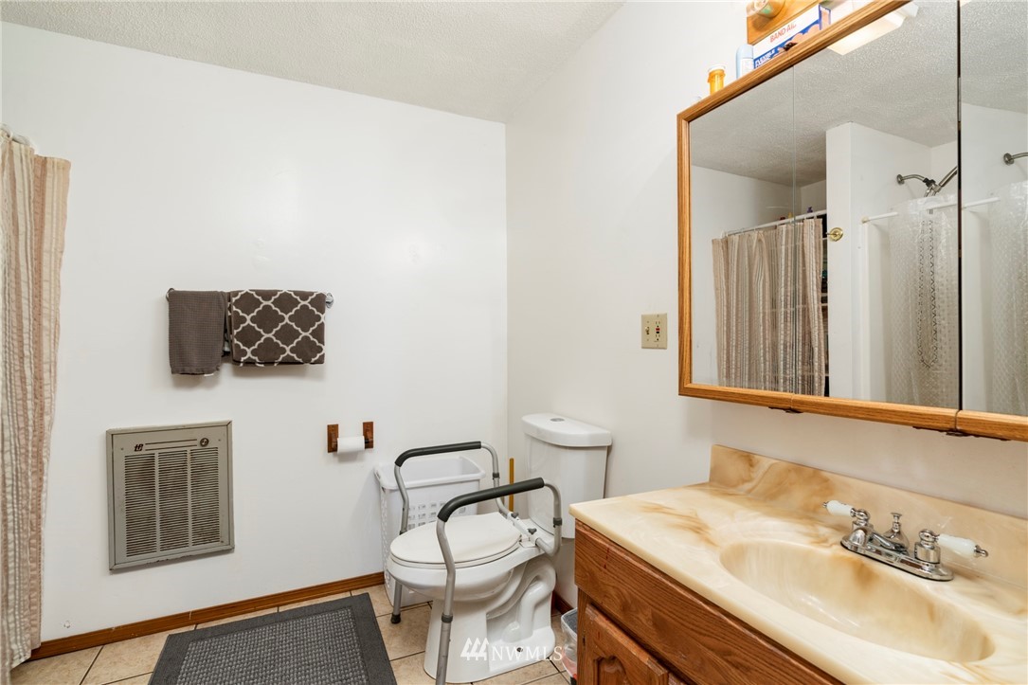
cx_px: 514
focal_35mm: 16
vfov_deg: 73.7
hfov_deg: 96.7
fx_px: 457
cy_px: 342
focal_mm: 16
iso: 320
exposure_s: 1/2
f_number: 8
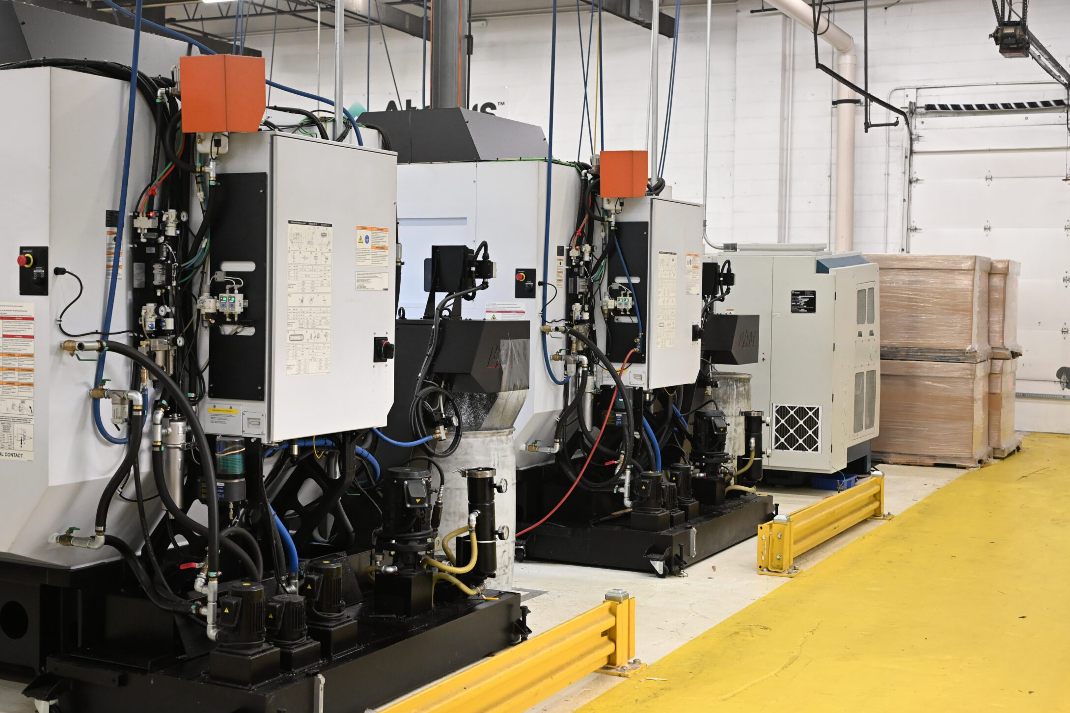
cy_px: 344
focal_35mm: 47
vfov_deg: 28.6
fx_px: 1397
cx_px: 468
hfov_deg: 41.8
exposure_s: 1/125
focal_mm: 40
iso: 3200
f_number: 4
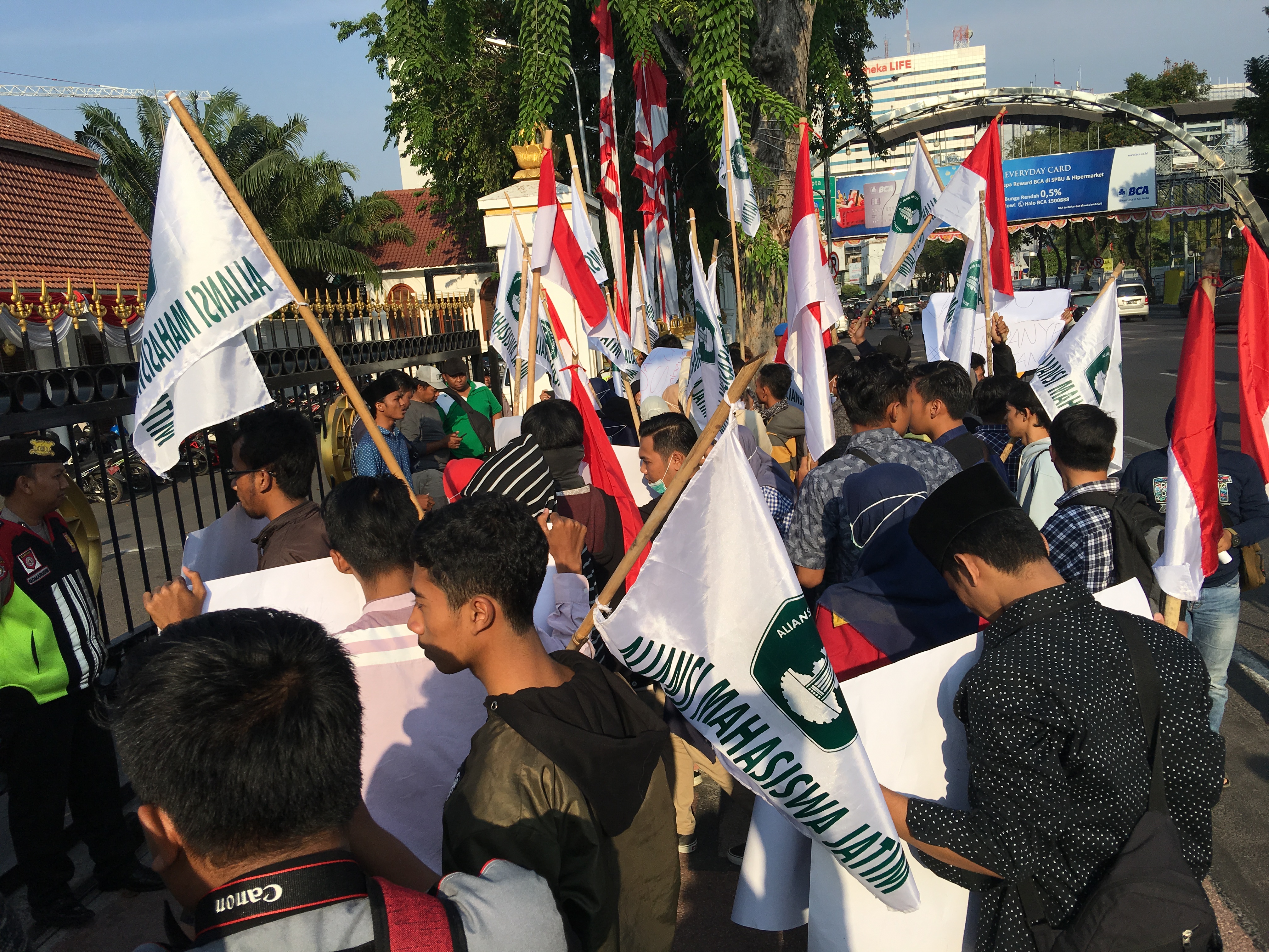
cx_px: 634
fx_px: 1063
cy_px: 476
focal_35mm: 29
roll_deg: +5.2
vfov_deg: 48.2
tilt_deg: -5.4
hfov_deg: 61.7
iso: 25
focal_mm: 4.15
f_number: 2.2
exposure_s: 1/1789
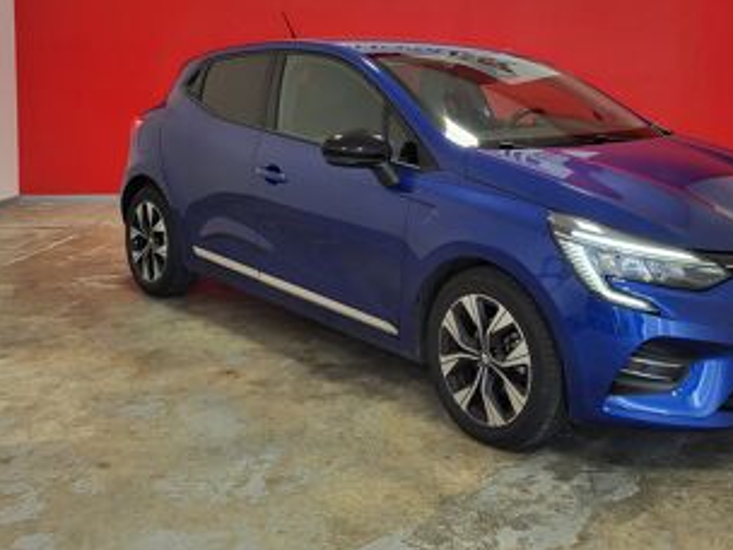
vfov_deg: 34.2
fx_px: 868
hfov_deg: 45.4
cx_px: 458
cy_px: 118
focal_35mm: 41
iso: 250
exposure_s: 1/43
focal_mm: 5.4
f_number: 1.8
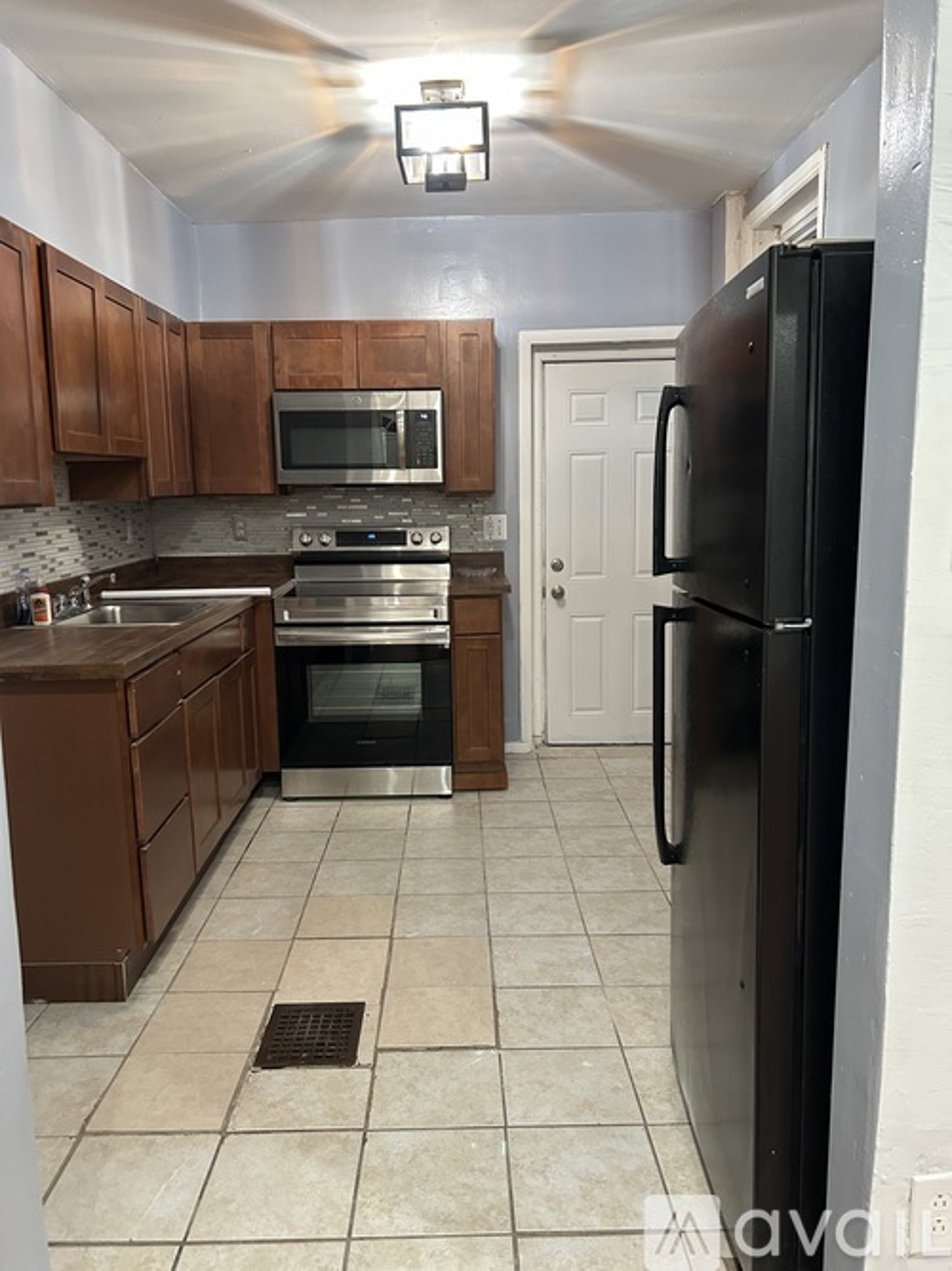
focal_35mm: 26
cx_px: 476
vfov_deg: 67.3
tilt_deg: -9.6
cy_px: 636
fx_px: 954
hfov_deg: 53.0
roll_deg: +0.6
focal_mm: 5.7
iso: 320
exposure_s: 1/60
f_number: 1.5
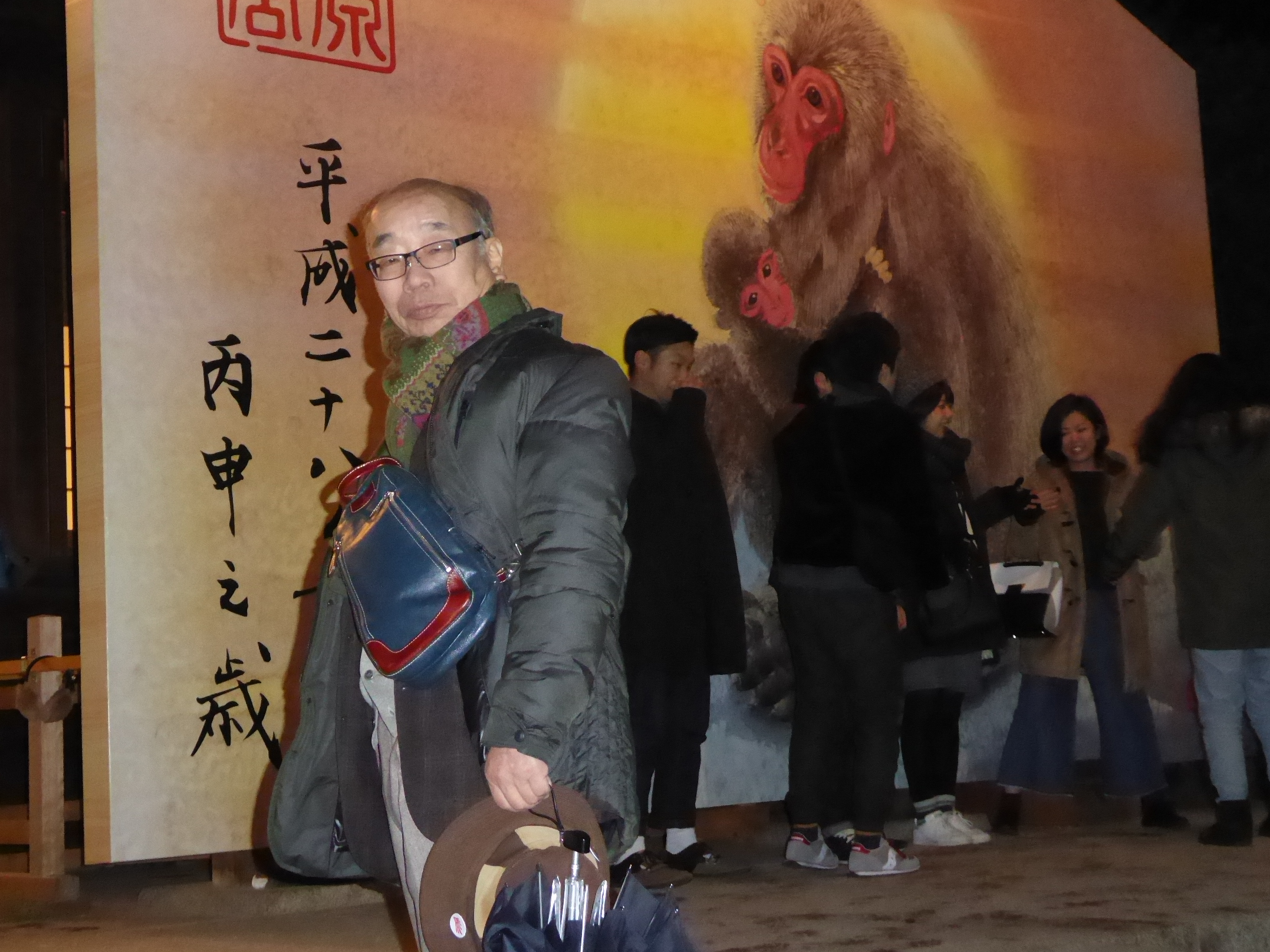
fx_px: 2311
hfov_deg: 30.7
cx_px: 600
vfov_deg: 23.3
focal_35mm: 63
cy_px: 450
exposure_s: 1/60
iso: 1600
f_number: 4.1
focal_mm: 9
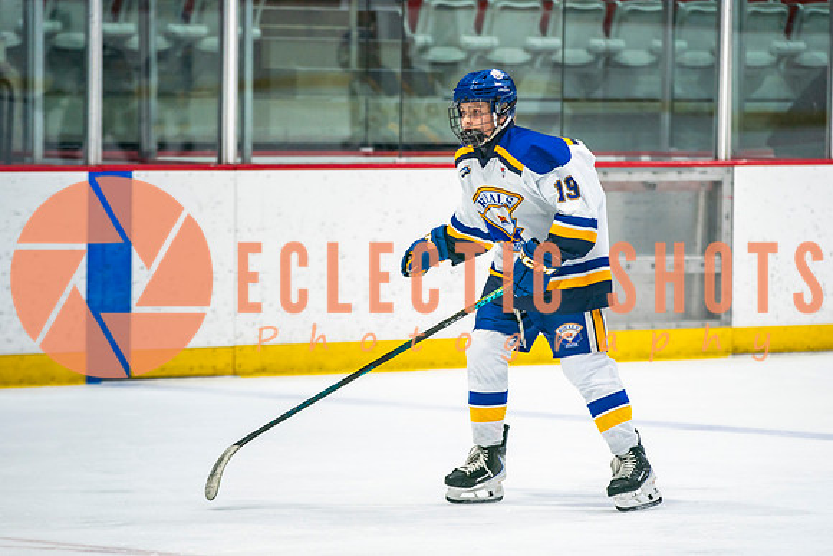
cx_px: 509
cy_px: 324
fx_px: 6537
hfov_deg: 7.3
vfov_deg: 4.9
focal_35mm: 282
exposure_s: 1/640
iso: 400
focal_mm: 200
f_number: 2.8
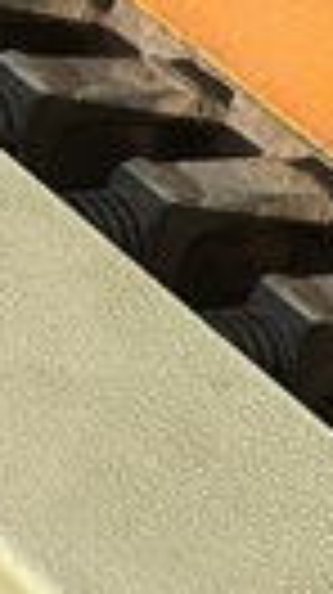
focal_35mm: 190
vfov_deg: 11.3
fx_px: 2990
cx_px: 659
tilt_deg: -41.8
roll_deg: -0.6
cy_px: 443
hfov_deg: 6.2
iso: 50
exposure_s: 1/4274
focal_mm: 5.7
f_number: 1.5
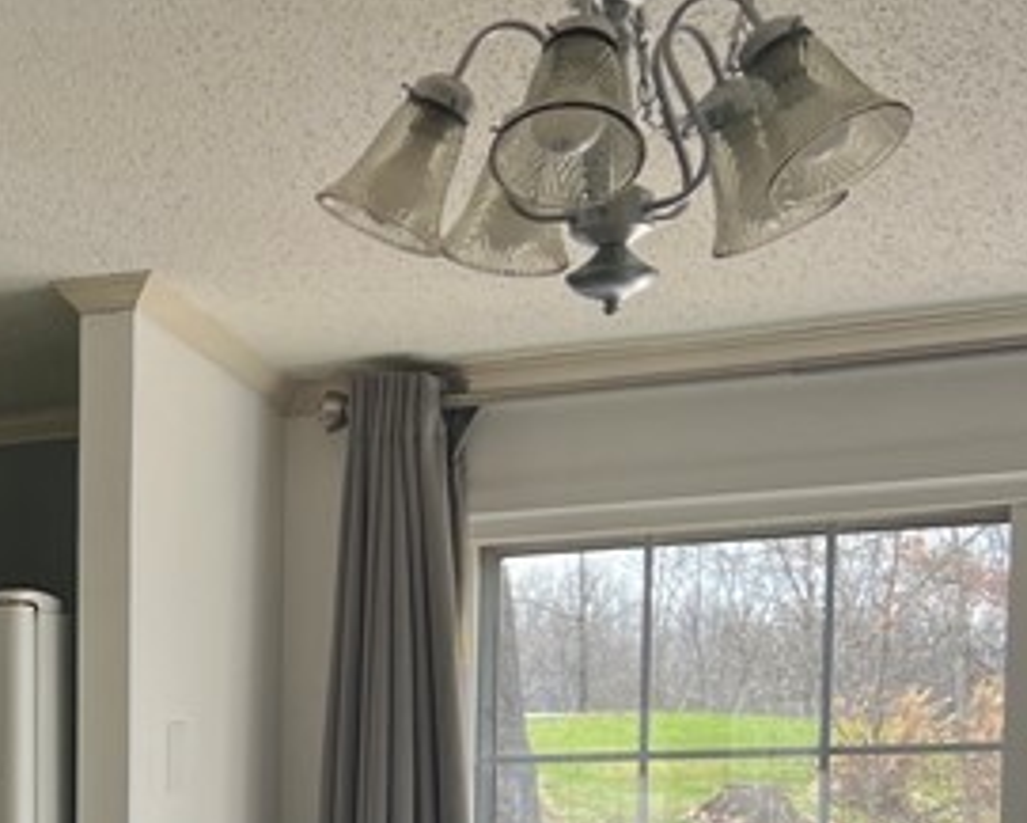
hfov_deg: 18.2
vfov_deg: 15.2
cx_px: -405
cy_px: 1119
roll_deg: +0.5
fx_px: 2919
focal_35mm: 96
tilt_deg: -5.3
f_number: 1.5
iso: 50
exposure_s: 1/334
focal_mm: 5.7
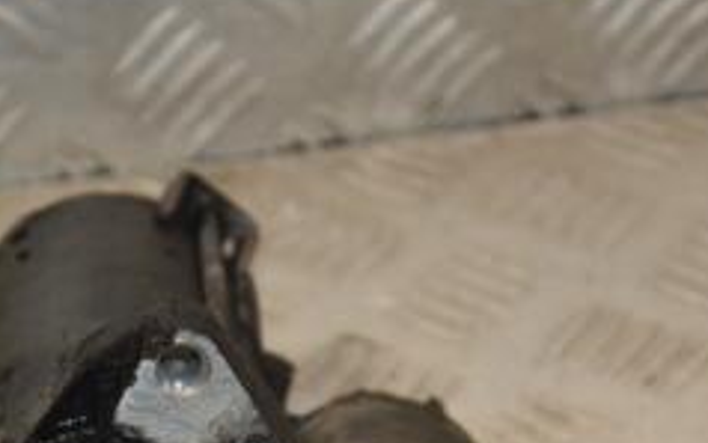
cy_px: 505
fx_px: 4614
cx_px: 217
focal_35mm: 239
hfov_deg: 8.8
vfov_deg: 5.5
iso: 800
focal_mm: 62
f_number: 5.6
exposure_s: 1/200
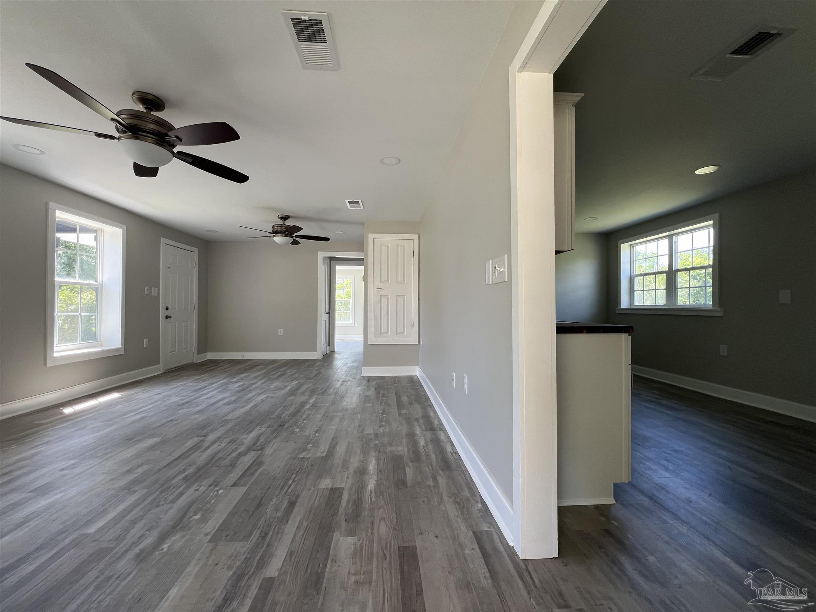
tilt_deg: +0.2
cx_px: 408
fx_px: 306
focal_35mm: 13
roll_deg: -0.7
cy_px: 306
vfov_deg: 89.9
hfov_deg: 106.2
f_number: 1.8
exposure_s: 1/99
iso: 50
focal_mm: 1.57
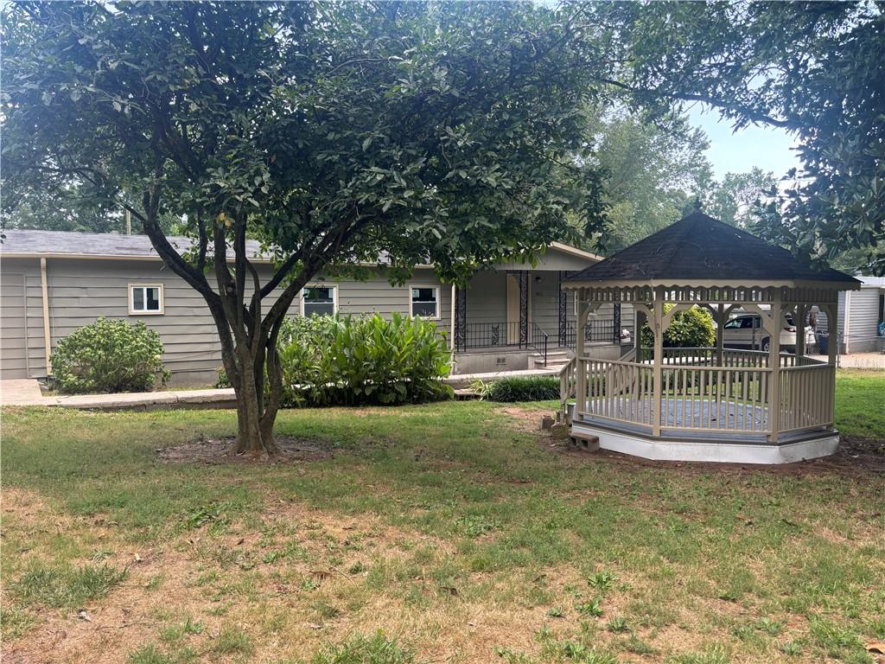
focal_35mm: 26
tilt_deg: -2.5
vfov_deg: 53.1
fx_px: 665
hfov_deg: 67.3
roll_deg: -0.8
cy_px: 332
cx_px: 442
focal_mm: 5.96
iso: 50
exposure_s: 1/232
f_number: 1.6
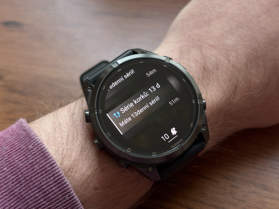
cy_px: 104
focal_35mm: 48
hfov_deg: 39.7
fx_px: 387
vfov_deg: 30.3
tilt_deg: -57.9
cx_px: 140
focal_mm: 6.93
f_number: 1.48
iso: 640
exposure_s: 1/30
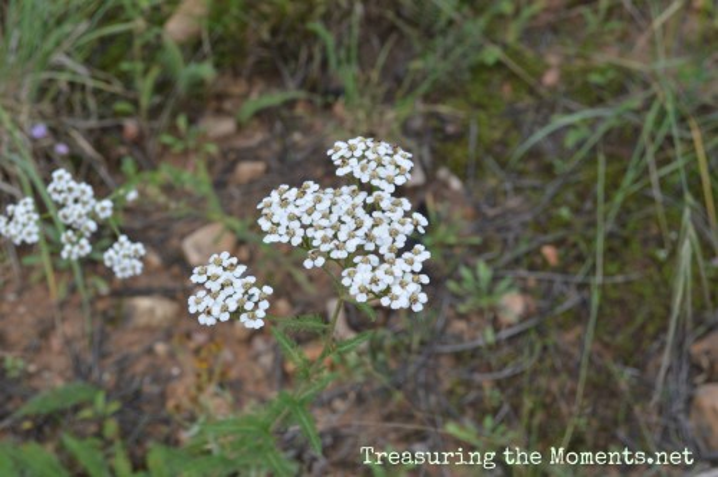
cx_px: 359
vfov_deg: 25.7
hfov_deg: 37.9
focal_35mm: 52
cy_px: 238
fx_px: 1046
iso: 220
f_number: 8
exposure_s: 1/125
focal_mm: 35
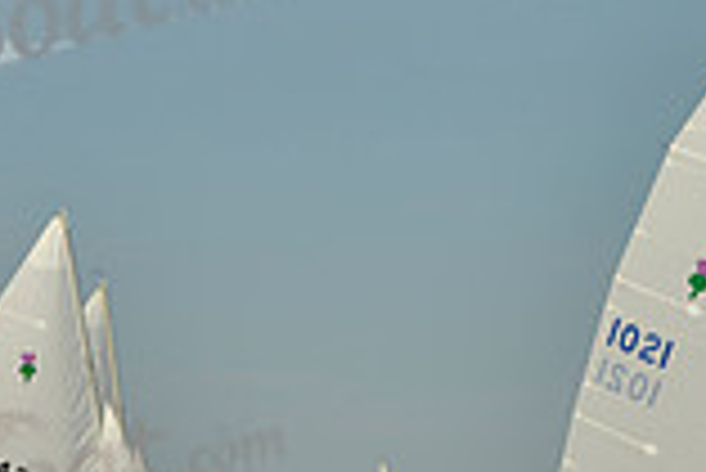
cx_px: 522
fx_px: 7380
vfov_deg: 3.7
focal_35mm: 376
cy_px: 209
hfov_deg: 5.5
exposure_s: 1/1250
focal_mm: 102
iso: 200
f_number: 9
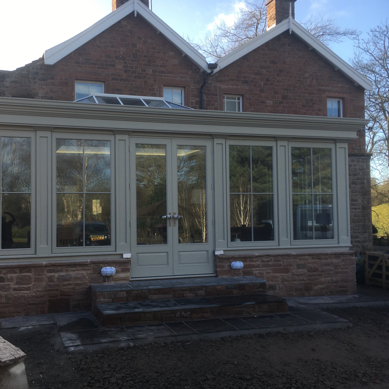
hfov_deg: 46.6
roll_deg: +0.4
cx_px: 137
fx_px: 445
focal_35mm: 35
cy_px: 192
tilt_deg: +3.9
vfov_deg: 47.2
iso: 25
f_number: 2.2
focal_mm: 4.15
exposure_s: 1/337
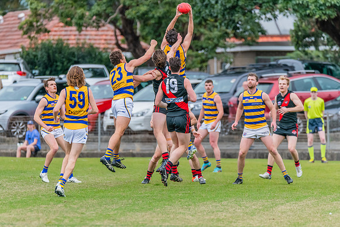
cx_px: 158
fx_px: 4322
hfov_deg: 4.5
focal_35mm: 458
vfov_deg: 3.0
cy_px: 120
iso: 1600
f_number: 6
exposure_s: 1/1600
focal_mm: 420
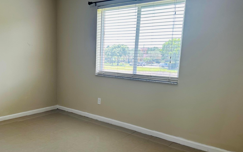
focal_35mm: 31
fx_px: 205
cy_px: 90
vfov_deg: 40.4
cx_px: 104
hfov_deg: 61.0
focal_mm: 6.86
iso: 80
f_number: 1.78
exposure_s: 1/120
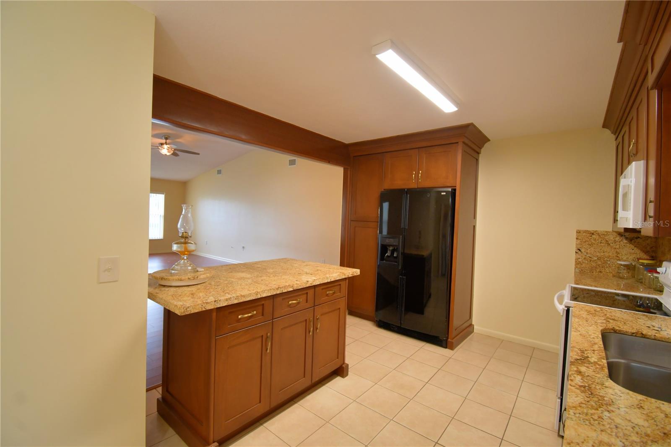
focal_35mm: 15
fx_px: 280
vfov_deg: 77.3
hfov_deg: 100.4
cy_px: 224
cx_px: 336
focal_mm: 10
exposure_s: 1/40
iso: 400
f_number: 4.5
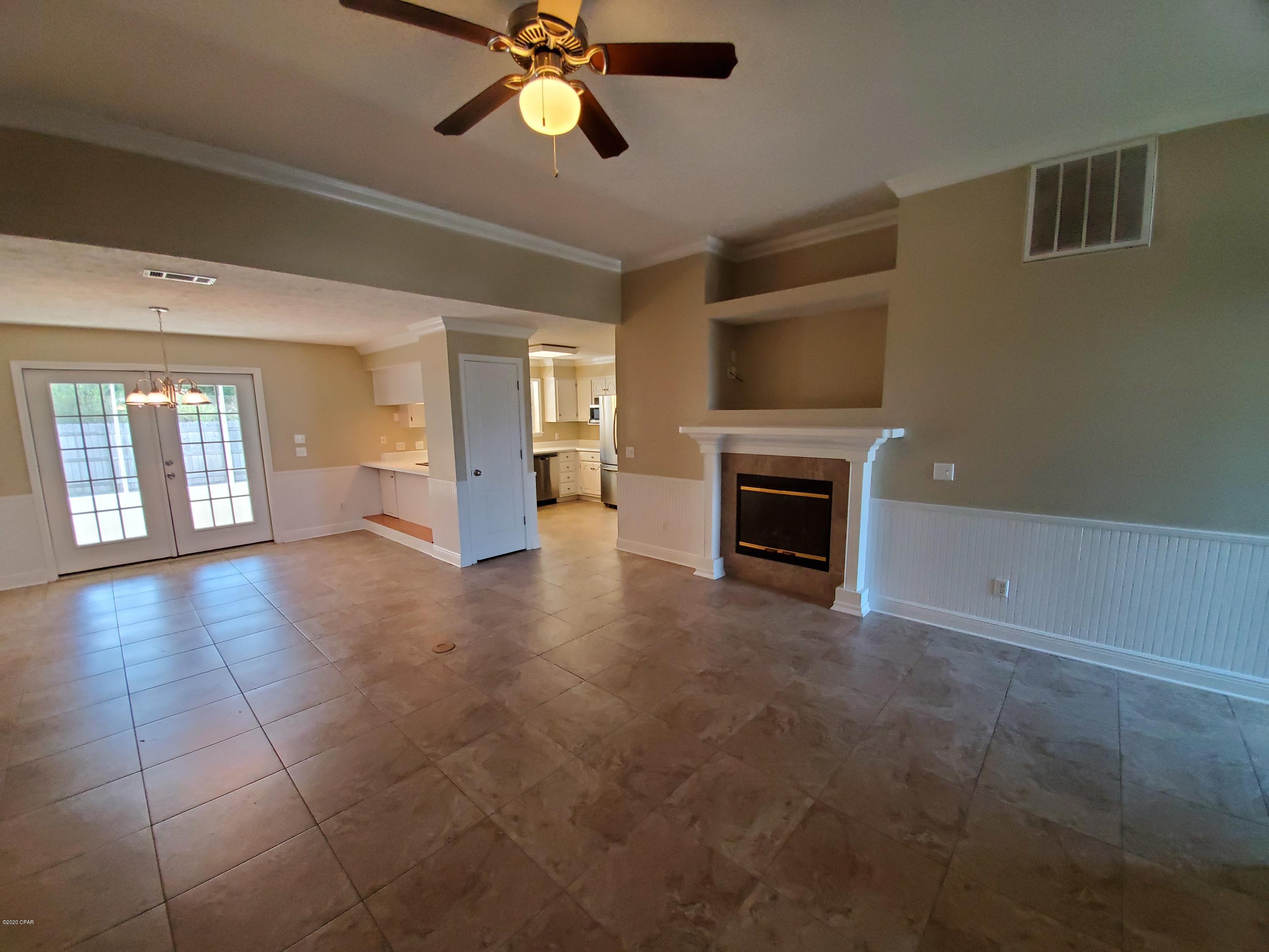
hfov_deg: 106.2
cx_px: 634
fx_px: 477
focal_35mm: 13
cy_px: 476
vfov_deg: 89.9
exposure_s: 1/59
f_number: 2.2
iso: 400
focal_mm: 1.8
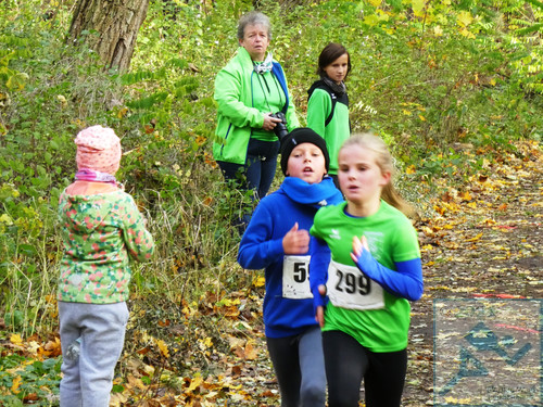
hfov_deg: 9.2
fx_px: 3357
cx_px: 272
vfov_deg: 6.9
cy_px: 204
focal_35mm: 214
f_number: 5.6
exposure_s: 1/80
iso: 400
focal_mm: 38.4
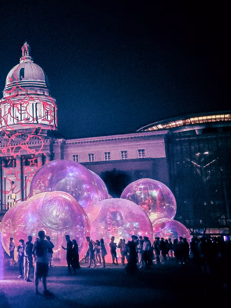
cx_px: -8
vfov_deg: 37.2
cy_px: 110
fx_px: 454
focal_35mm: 51
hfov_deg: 26.8
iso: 640
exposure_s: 1/50
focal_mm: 6.7
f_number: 1.8
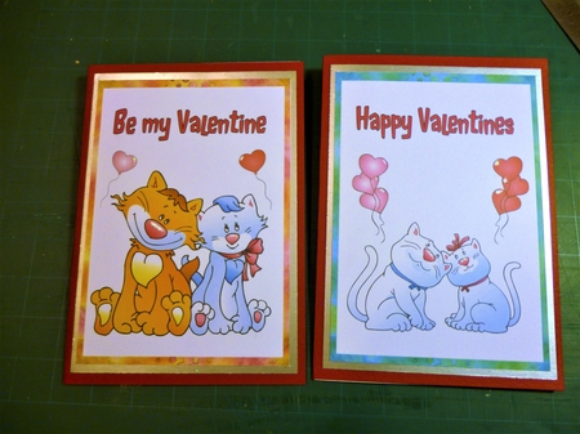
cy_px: 217
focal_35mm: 28
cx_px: 290
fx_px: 469
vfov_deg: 49.7
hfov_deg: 63.5
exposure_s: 1/15
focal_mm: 5
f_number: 3.1
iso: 100
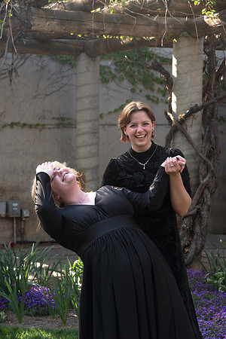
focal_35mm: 82
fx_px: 772
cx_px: 113
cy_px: 170
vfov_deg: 24.8
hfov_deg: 16.7
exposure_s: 1/125
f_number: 6.3
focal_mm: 82
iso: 250
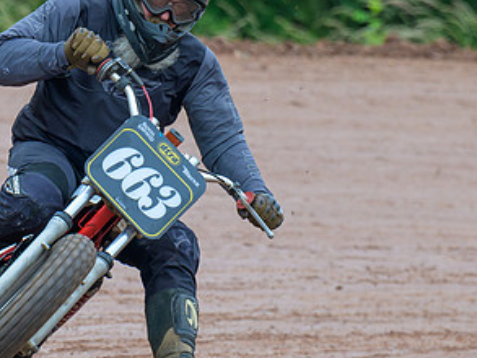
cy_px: 202
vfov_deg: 1.8
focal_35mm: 837
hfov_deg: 2.4
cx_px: 203
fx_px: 11538
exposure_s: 1/400
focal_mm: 200
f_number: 4
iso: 200
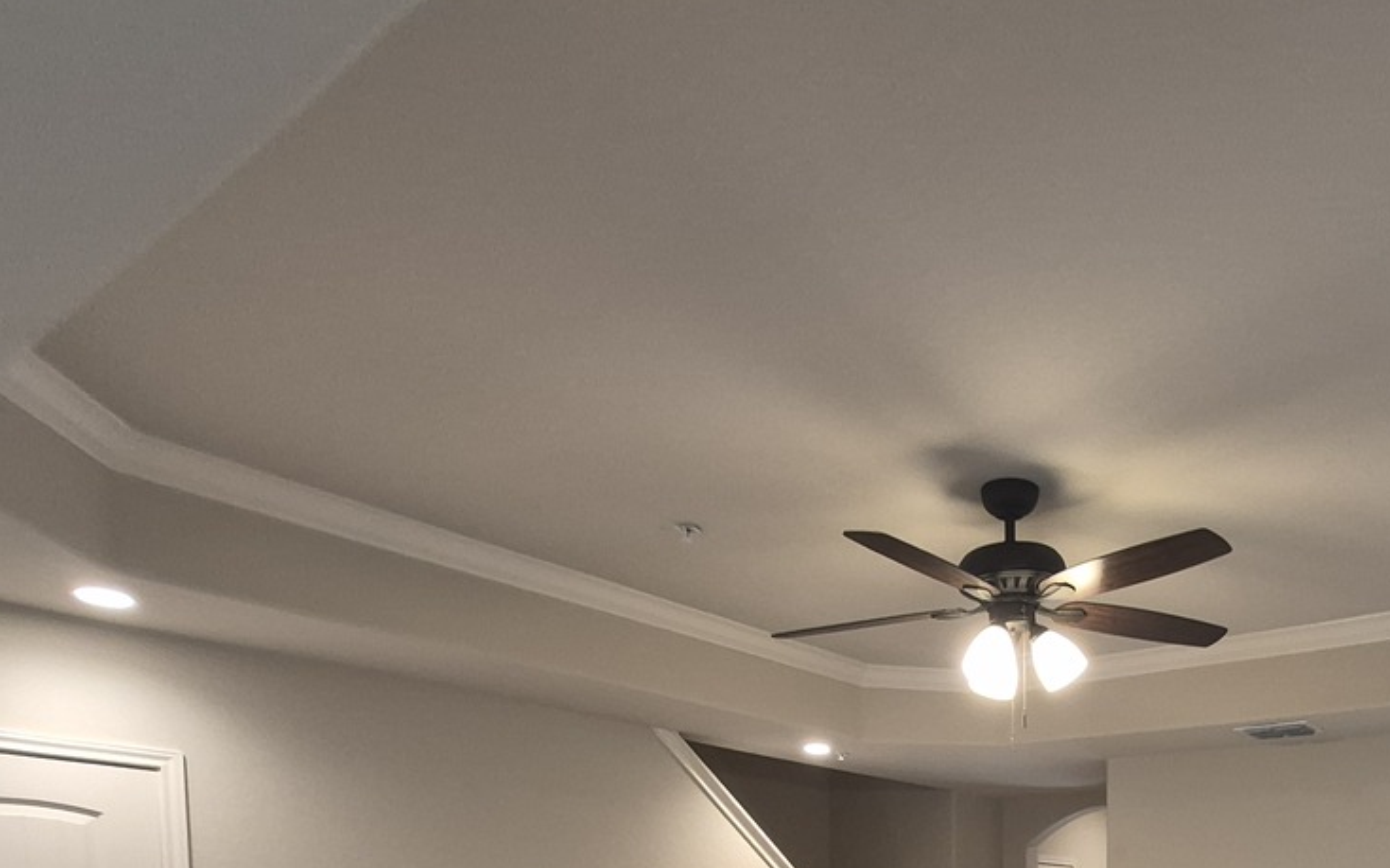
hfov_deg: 64.8
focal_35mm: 27
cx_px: 1023
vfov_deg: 36.9
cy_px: 1002
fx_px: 1023
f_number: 2.2
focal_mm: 1.74
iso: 250
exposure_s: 1/60
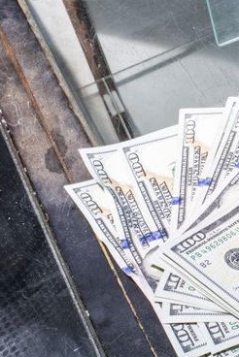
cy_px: 176
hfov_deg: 17.1
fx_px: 755
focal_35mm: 76
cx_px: 290
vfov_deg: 26.6
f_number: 2
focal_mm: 35
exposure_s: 1/80
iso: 800
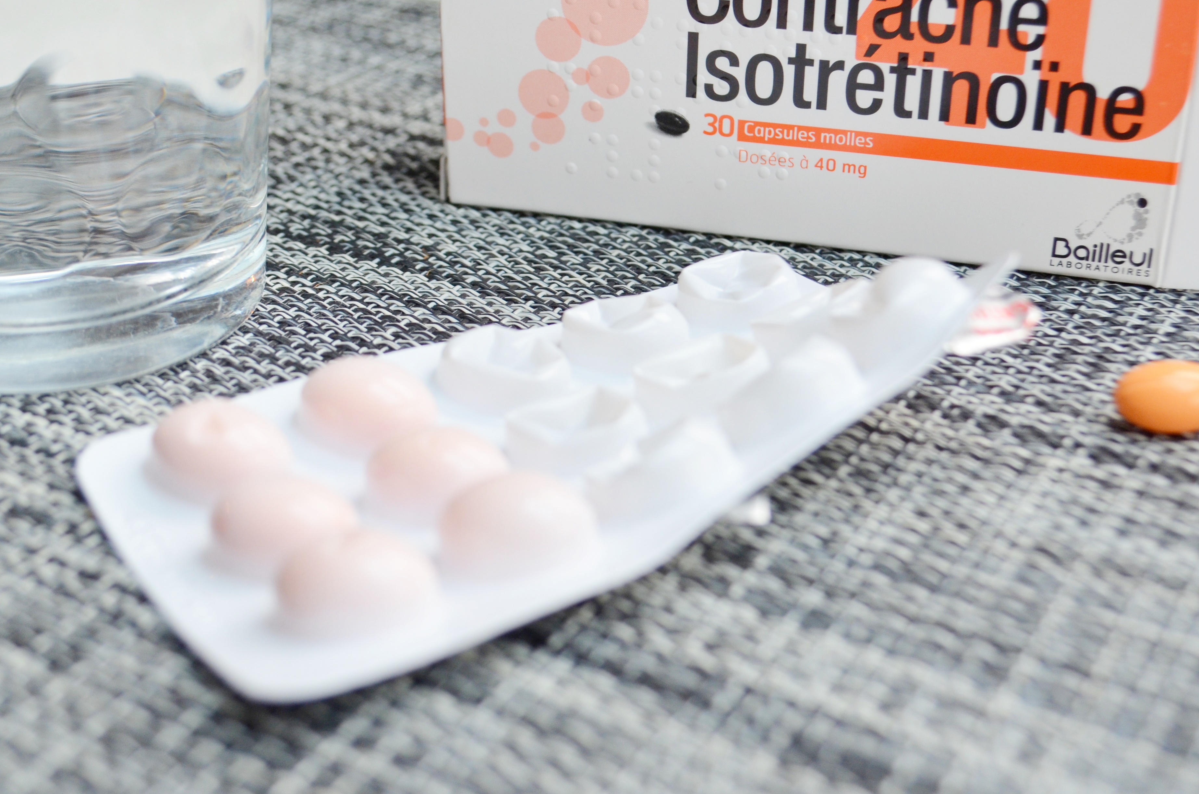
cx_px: 571
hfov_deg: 38.3
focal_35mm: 52
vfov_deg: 25.8
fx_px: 1728
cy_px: 275
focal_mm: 26
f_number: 4.2
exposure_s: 1/80
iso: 400
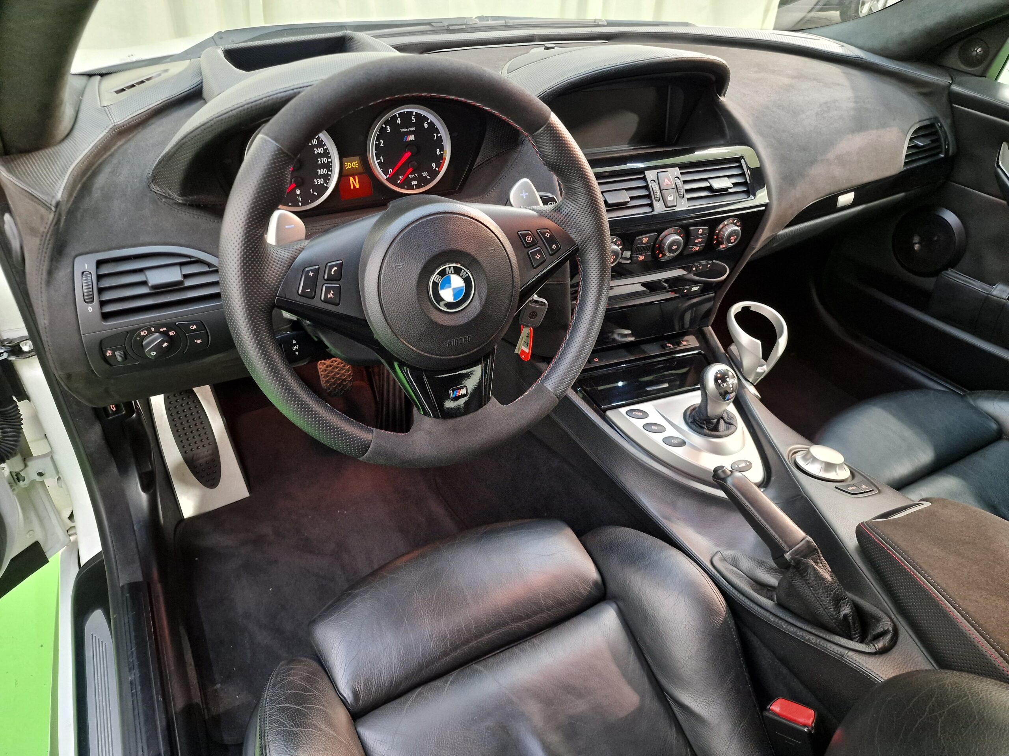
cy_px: 378
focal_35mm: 23
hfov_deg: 73.9
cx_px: 504
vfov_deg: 58.9
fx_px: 670
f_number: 1.8
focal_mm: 6.4
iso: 500
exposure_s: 1/25
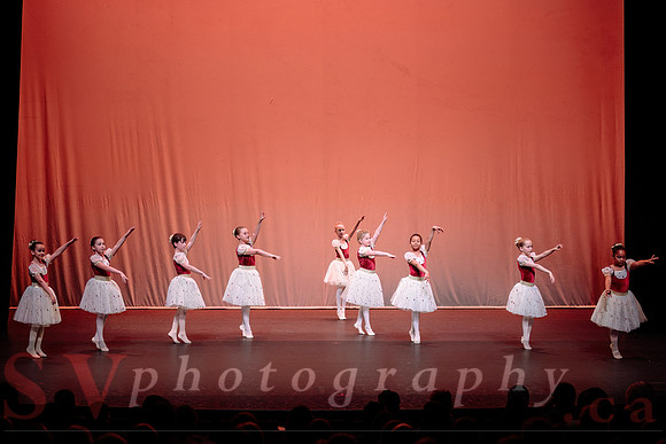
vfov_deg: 17.9
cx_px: 333
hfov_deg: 26.5
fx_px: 1414
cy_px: 208
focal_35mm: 76
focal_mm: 70
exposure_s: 1/400
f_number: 2.8
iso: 1250
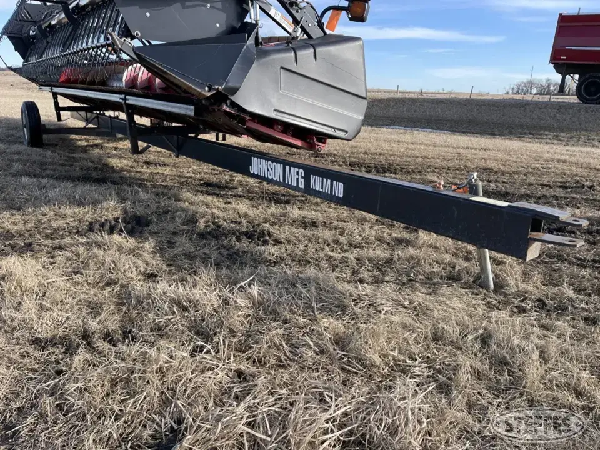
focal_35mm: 25
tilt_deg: -12.1
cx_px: 300
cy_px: 225
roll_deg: -1.2
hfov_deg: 69.4
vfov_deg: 54.9
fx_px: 433
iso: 32
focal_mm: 5.1
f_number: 1.6
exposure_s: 1/759
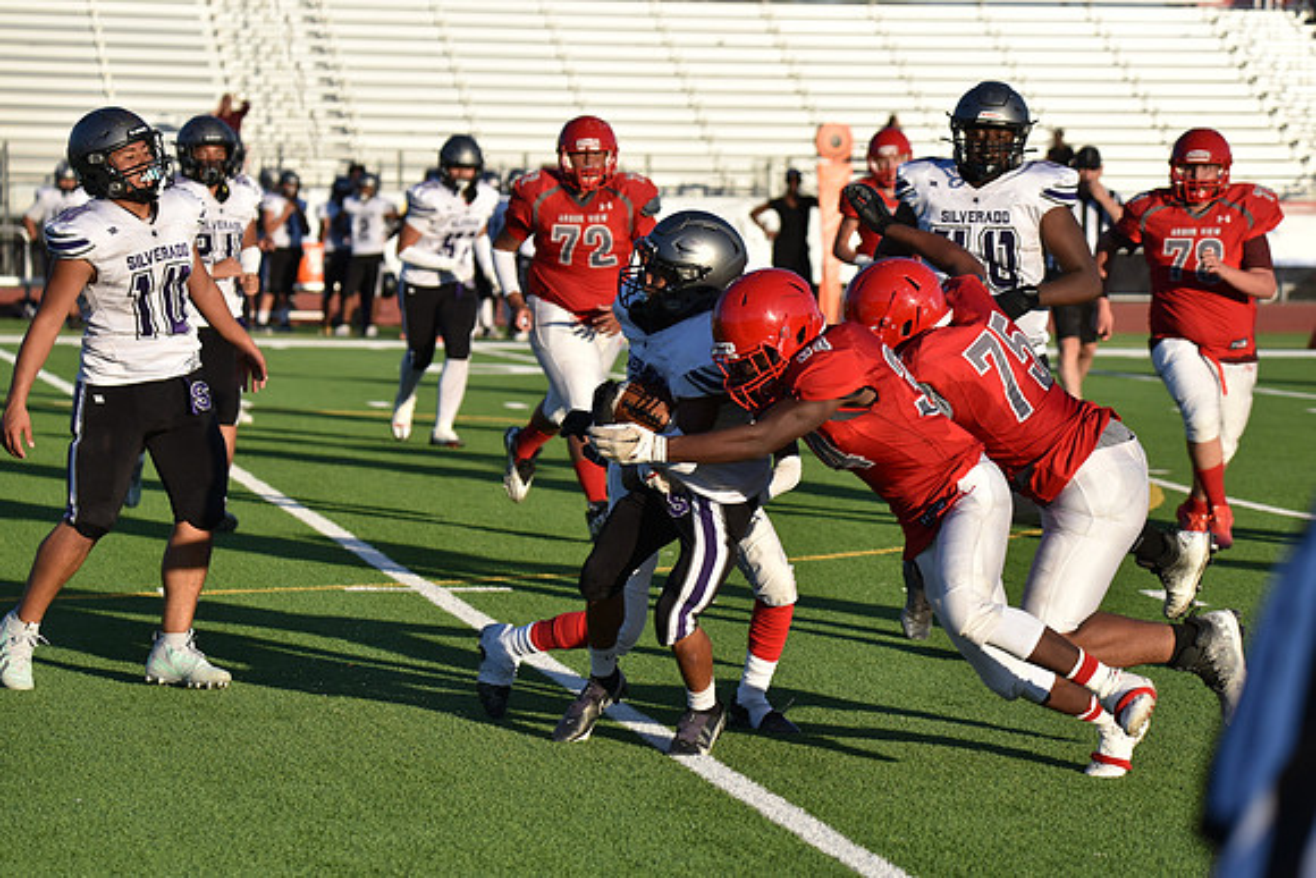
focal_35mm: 150
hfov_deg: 13.7
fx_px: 5484
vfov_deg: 9.2
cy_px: 439
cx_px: 658
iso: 800
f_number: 5.6
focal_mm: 150
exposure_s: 1/4000
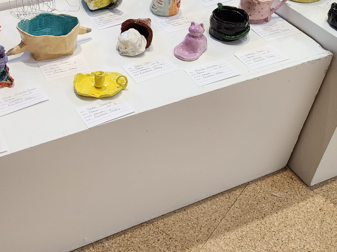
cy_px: 71
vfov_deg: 29.9
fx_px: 467
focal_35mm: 48
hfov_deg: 38.5
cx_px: 79
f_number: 1.8
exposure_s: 1/120
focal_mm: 6.4
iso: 125
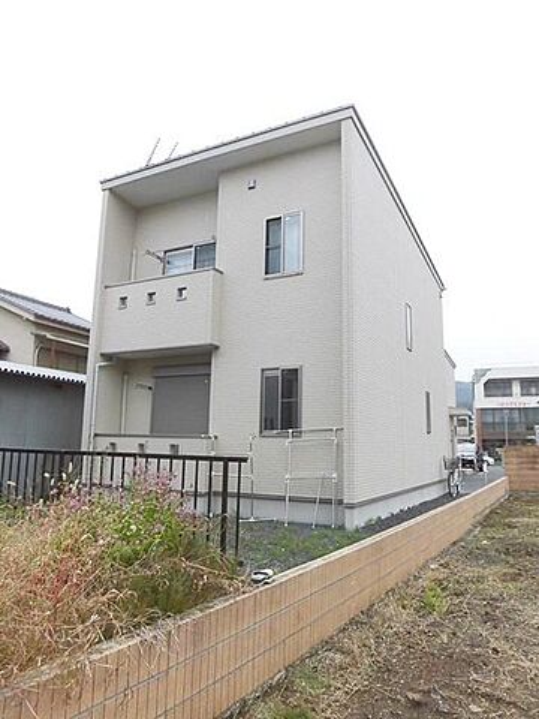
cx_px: 270
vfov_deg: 71.6
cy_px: 360
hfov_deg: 56.8
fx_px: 498
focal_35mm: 24
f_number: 3.1
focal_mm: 4.3
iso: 100
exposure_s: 1/500
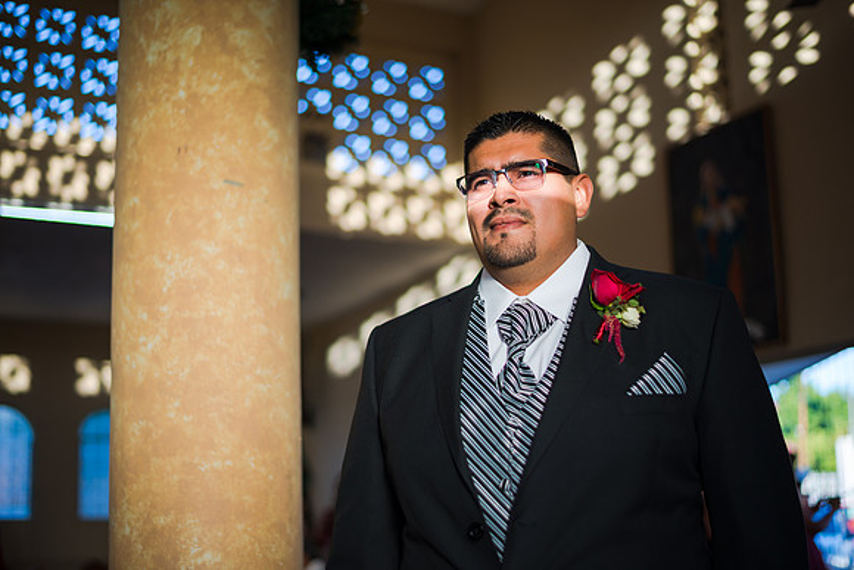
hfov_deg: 39.6
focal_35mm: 50
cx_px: 427
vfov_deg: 27.0
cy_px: 285
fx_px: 1186
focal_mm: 50
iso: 125
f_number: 1.8
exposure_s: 1/500
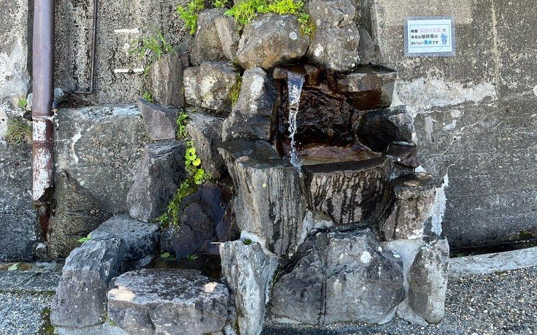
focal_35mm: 28
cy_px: 150
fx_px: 410
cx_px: 270
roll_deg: -0.1
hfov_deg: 66.5
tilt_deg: -22.3
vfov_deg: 44.5
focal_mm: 5.1
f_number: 1.6
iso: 40
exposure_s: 1/122
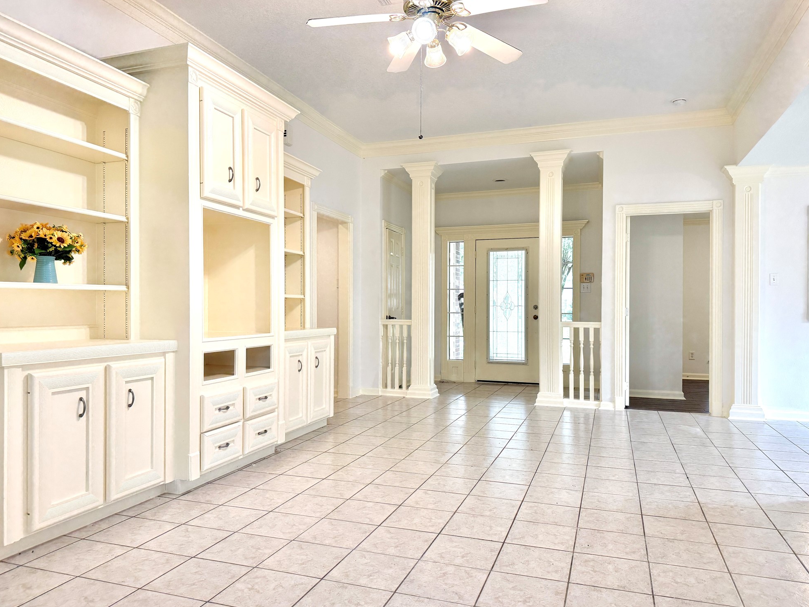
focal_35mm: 25
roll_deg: -0.5
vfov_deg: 54.9
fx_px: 584
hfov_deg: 69.4
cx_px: 405
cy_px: 306
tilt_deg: +0.9
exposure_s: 1/142
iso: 200
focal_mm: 6.76
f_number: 1.78
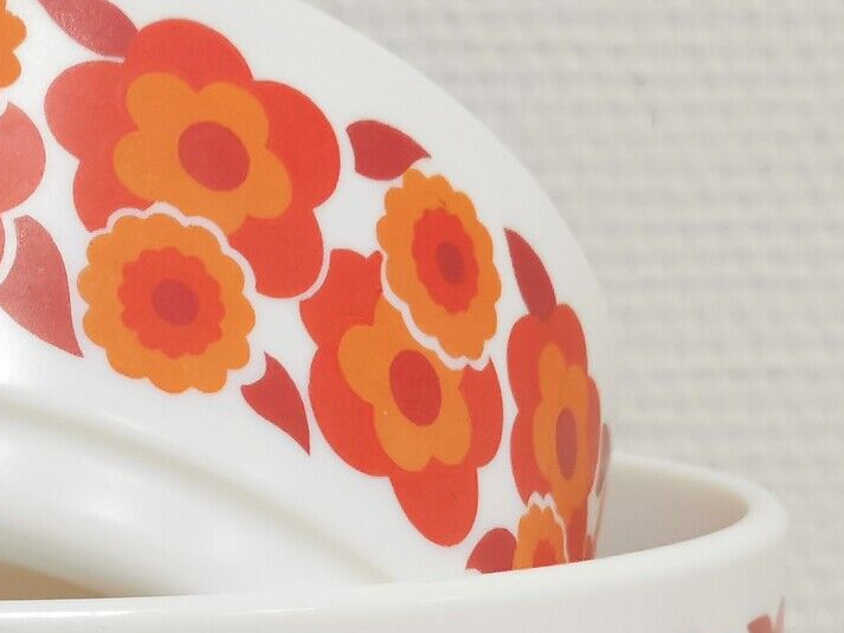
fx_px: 3487
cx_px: -133
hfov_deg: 13.5
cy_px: 736
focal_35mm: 143
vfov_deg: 10.2
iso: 160
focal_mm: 5.58
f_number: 1.8
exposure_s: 1/100
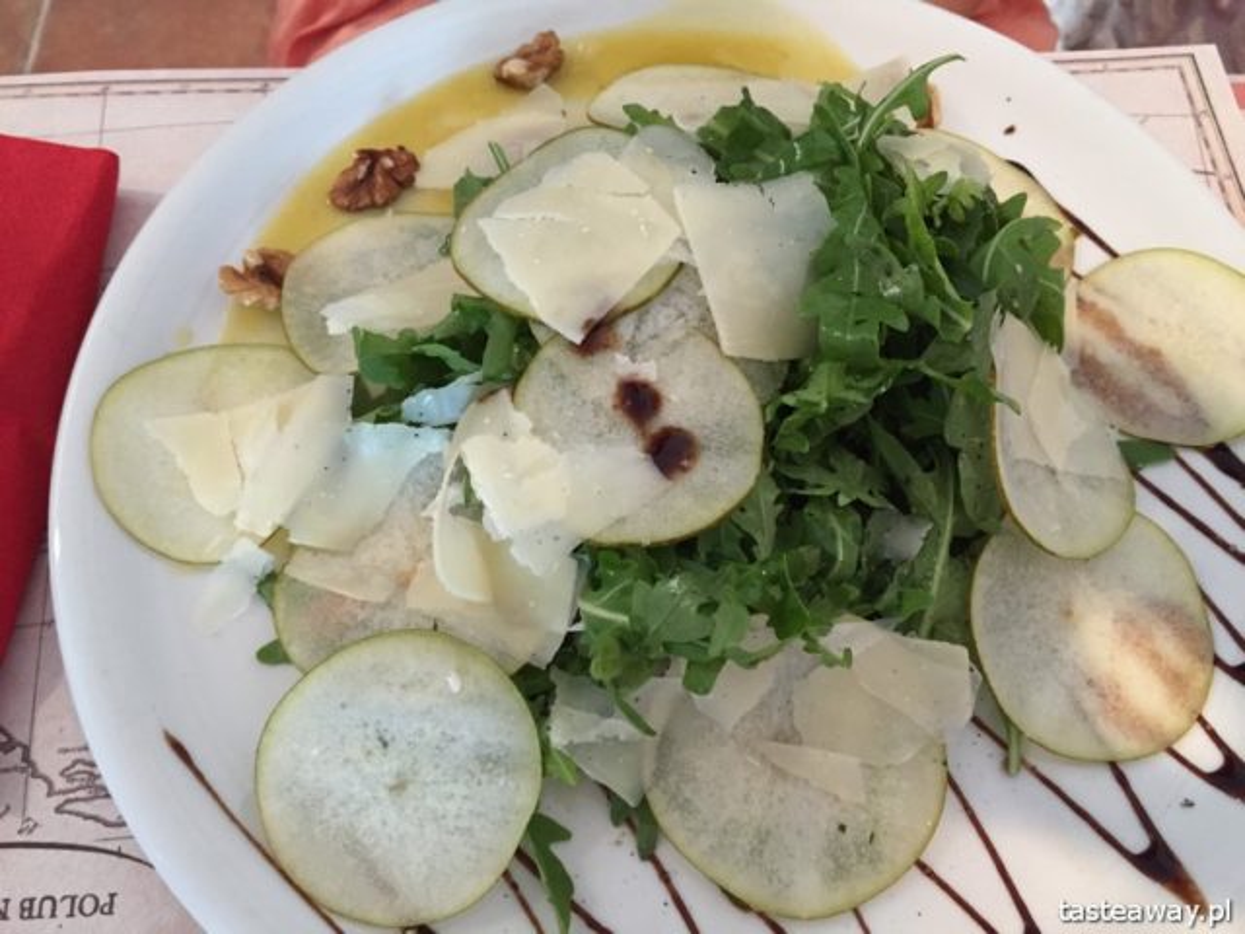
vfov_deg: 48.2
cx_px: 622
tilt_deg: -64.0
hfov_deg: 61.7
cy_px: 467
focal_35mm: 29
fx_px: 1043
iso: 200
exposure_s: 1/30
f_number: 2.2
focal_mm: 4.15
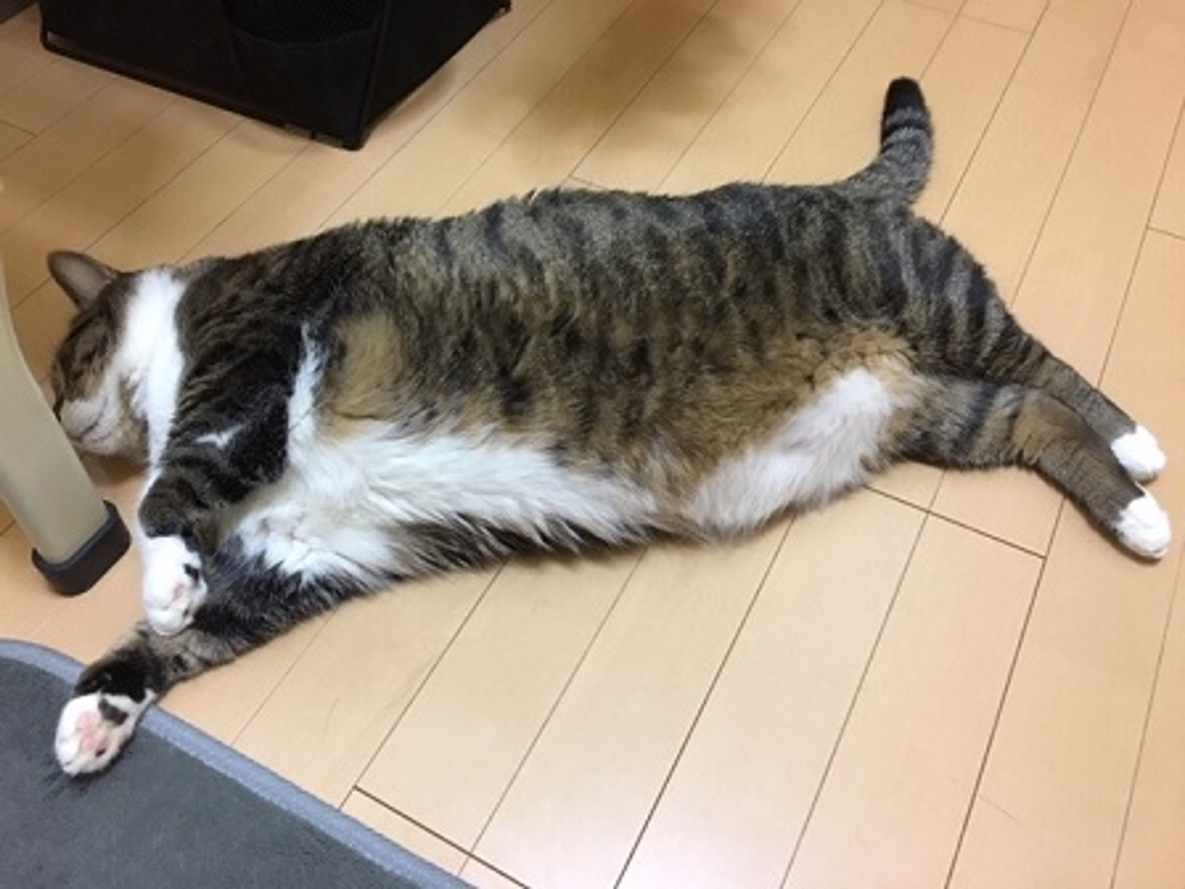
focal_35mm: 29
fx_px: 993
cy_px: 444
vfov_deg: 48.2
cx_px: 592
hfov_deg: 61.7
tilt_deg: -52.2
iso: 200
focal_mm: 4.15
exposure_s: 1/24
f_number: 2.2
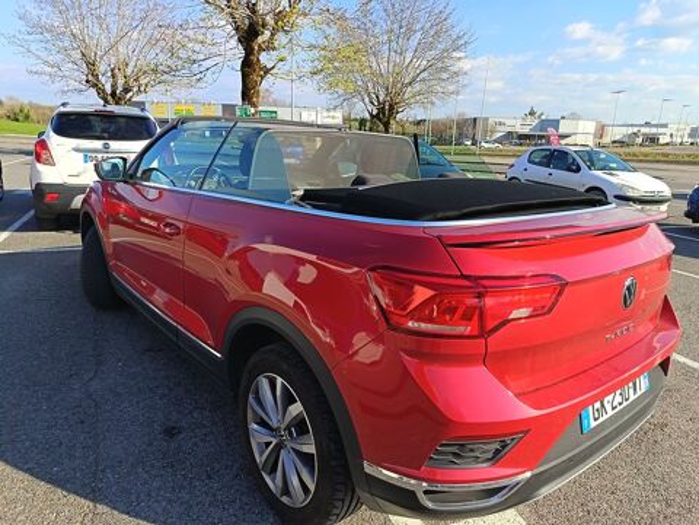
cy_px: 262
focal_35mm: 24
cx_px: 350
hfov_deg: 71.6
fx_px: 485
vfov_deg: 56.8
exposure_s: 1/292
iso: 100
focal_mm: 5.25
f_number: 1.75
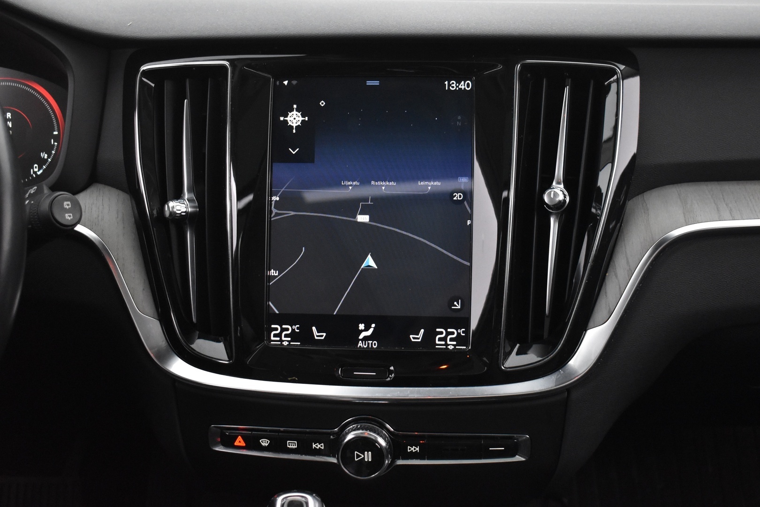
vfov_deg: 25.8
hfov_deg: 37.9
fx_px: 1108
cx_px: 380
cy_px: 254
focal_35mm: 52
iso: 3200
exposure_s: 1/25
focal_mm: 35
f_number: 4.5
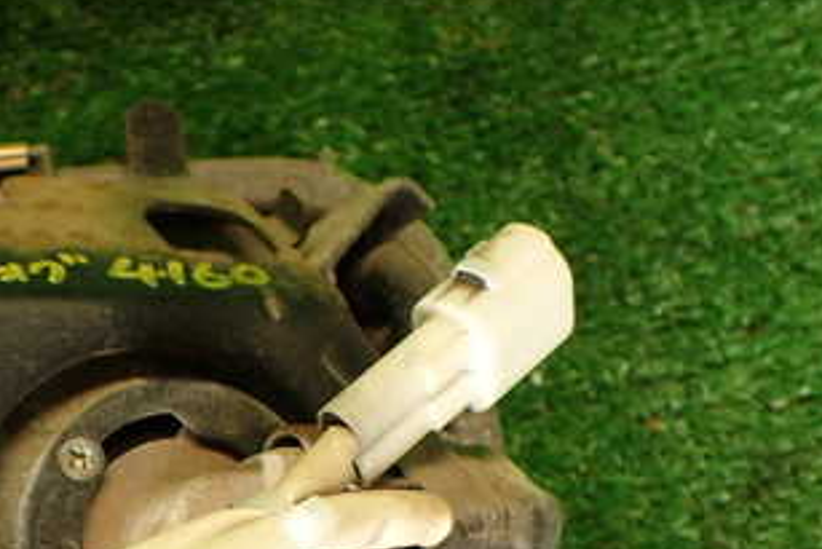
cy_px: 586
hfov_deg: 31.3
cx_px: 72
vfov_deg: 21.3
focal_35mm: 61
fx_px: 1393
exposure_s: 1/40
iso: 200
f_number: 2.3
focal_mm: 5.4
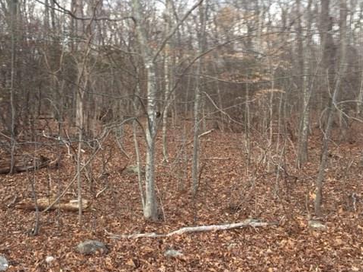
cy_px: 117
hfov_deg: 47.7
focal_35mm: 39
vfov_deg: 36.8
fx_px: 409
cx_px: 157
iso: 32
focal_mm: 4.15
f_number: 2.2
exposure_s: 1/60
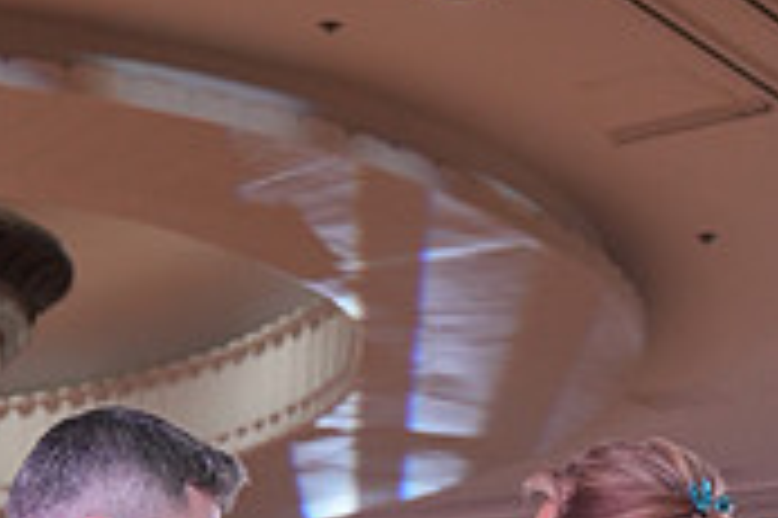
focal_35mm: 151
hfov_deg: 13.6
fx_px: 3260
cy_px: 1279
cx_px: 376
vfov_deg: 8.3
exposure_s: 1/500
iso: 1600
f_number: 4
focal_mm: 45
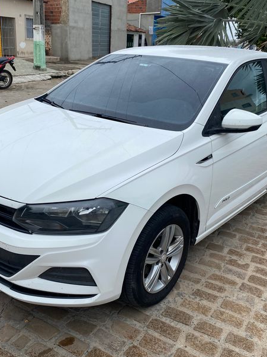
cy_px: 178
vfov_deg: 52.6
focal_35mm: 35
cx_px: 122
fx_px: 360
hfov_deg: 40.6
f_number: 1.8
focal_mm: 4.25
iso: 32
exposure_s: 1/1016
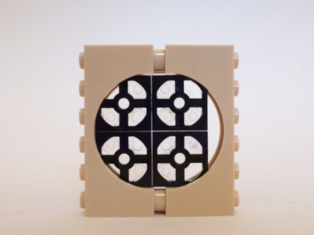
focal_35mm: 36
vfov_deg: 39.7
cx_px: 157
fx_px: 327
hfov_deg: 51.4
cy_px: 118
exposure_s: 1/5
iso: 800
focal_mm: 6.4
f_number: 4
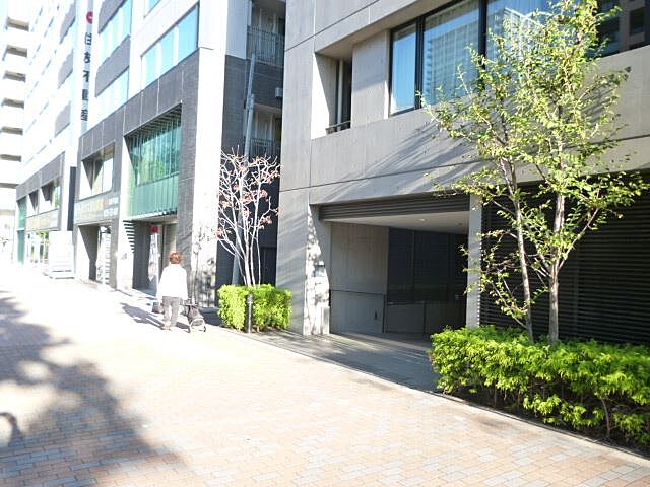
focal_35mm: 28
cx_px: 325
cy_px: 244
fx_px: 526
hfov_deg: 63.4
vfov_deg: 49.7
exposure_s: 1/125
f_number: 3.1
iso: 160
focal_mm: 5
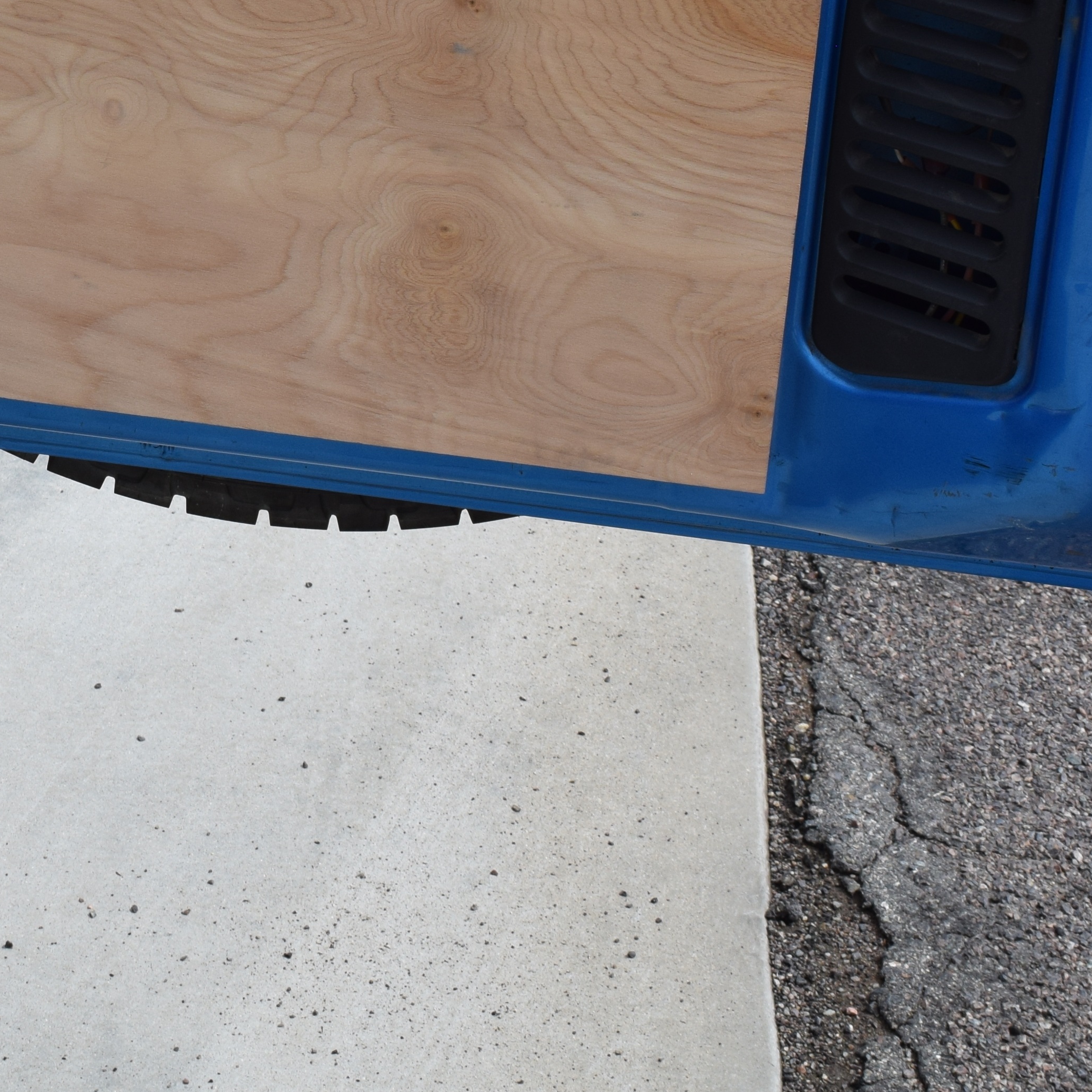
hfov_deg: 21.1
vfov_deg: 20.8
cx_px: 226
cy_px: 42
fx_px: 2891
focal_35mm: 81
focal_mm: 22
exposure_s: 1/400
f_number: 10
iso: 200
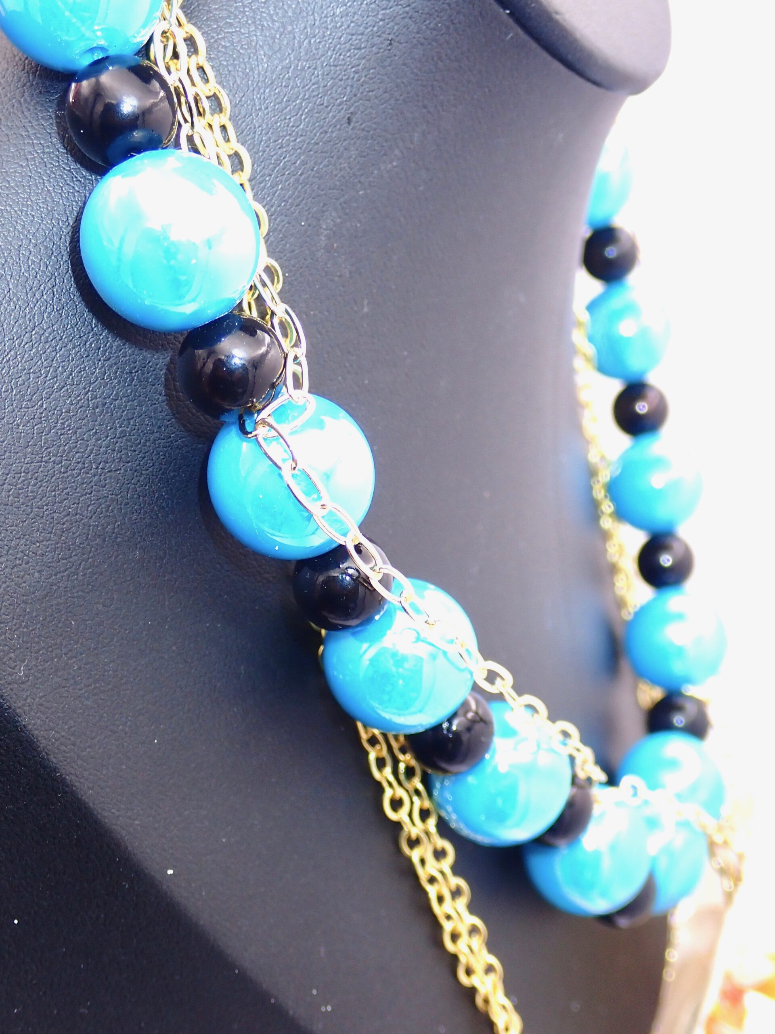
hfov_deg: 27.0
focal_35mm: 54
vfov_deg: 35.5
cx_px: 388
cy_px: 517
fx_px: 1612
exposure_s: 1/50
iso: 200
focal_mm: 9.65
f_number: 3.3
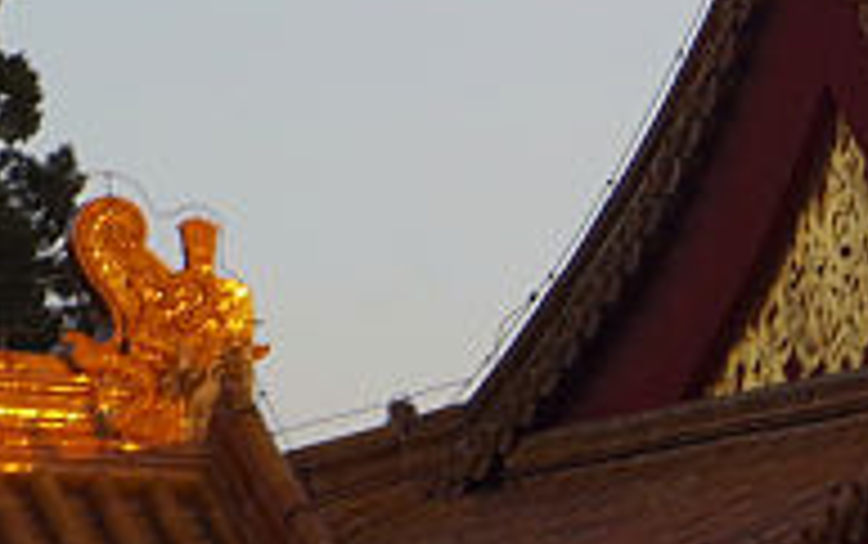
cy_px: 1308
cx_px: 2046
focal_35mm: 666
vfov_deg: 2.0
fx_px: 15769
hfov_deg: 3.1
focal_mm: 105
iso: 320
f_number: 7.1
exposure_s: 1/200
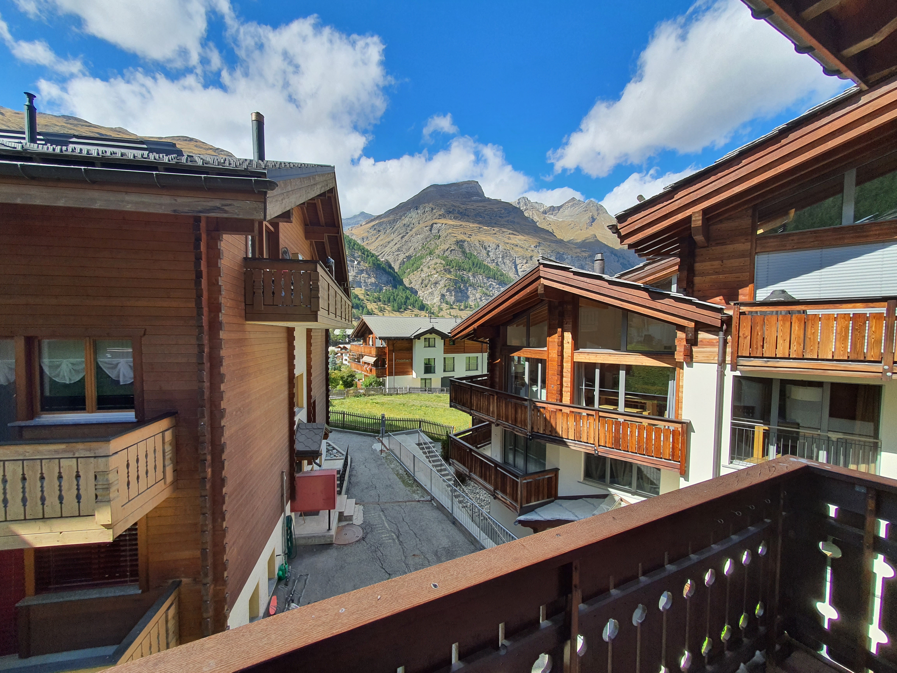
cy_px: 336
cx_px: 448
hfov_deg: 106.2
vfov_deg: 89.9
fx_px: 337
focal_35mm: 13
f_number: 2.2
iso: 50
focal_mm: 1.8
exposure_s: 1/495
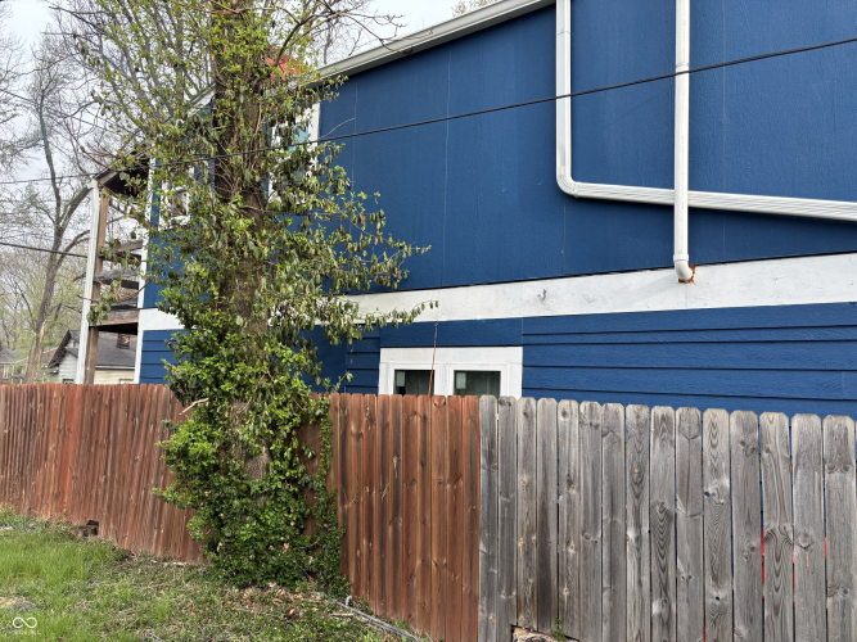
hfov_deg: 67.3
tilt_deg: +3.3
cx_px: 428
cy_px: 321
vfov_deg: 53.0
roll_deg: -1.3
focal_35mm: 26
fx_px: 644
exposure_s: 1/556
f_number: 1.6
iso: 50
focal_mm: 5.96
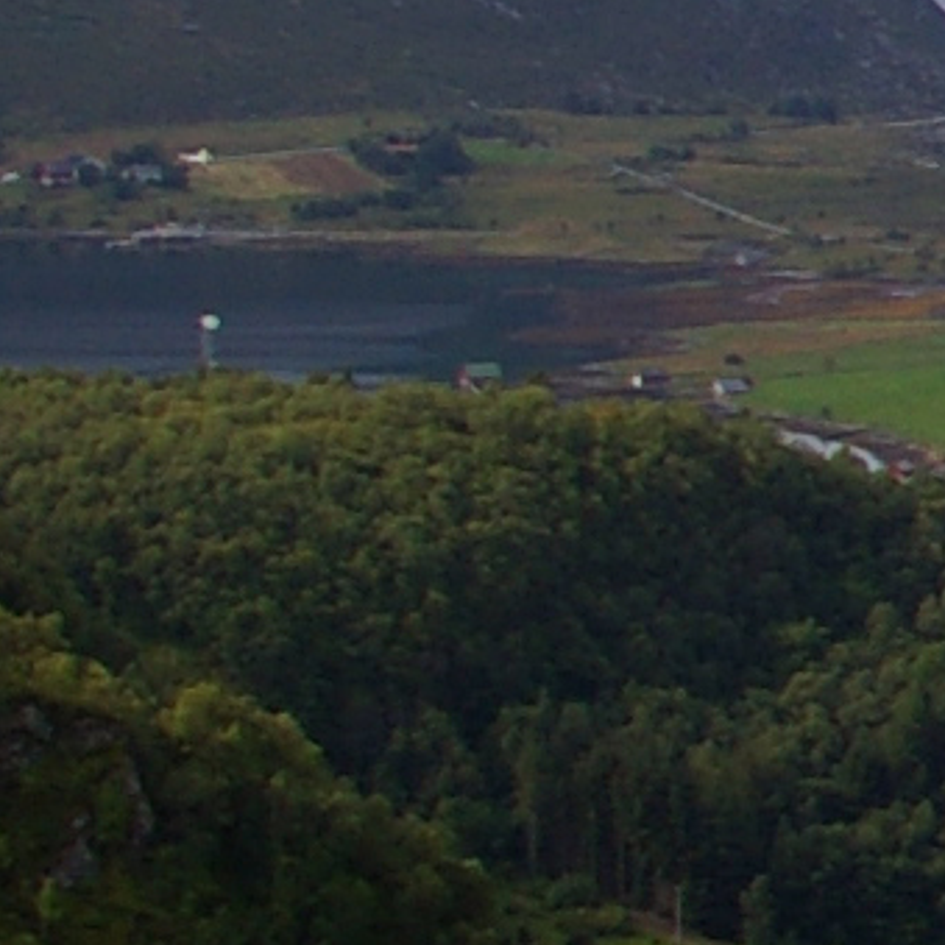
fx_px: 8023
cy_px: 81
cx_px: 3365
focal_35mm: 260
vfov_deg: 6.7
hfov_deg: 6.0
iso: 200
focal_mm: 23
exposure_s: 1/250
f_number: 11
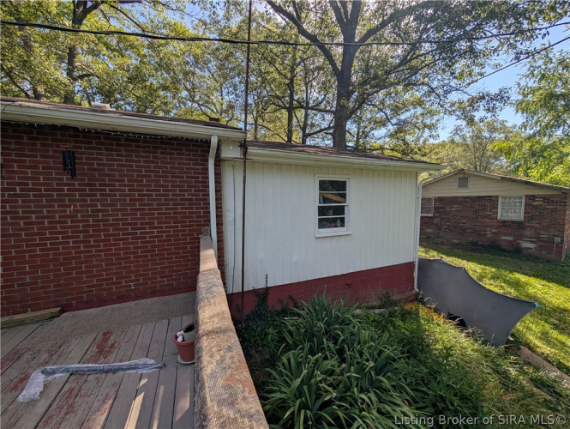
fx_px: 198
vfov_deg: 94.6
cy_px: 214
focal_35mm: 12
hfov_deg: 110.5
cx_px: 285
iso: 60
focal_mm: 2.02
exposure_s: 1/1626
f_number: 1.7
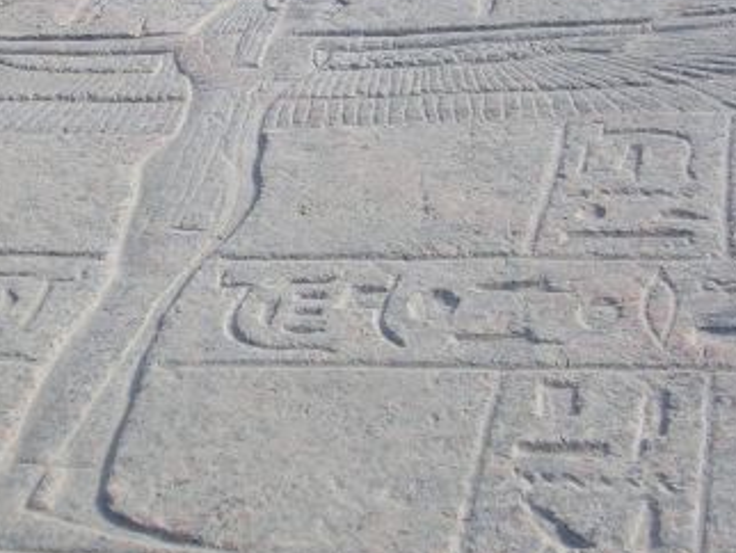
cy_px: 238
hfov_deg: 23.9
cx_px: 189
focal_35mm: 81
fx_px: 1723
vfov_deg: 18.2
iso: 50
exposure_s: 1/370
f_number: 3.1
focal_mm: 7.5
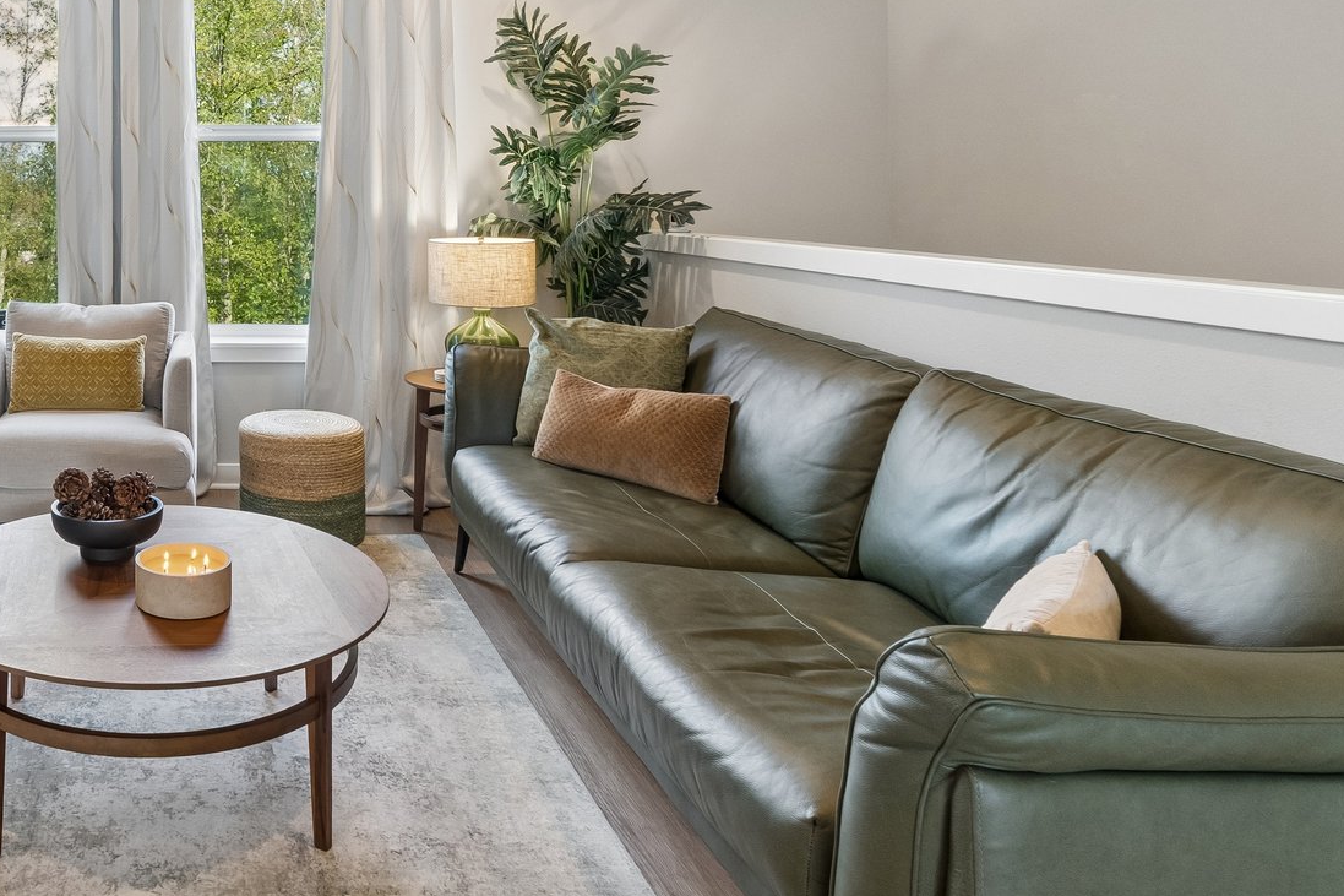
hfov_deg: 55.6
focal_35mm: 28
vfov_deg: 44.4
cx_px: 105
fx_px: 1045
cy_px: 197
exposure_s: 1/4
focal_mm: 10
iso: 250
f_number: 9
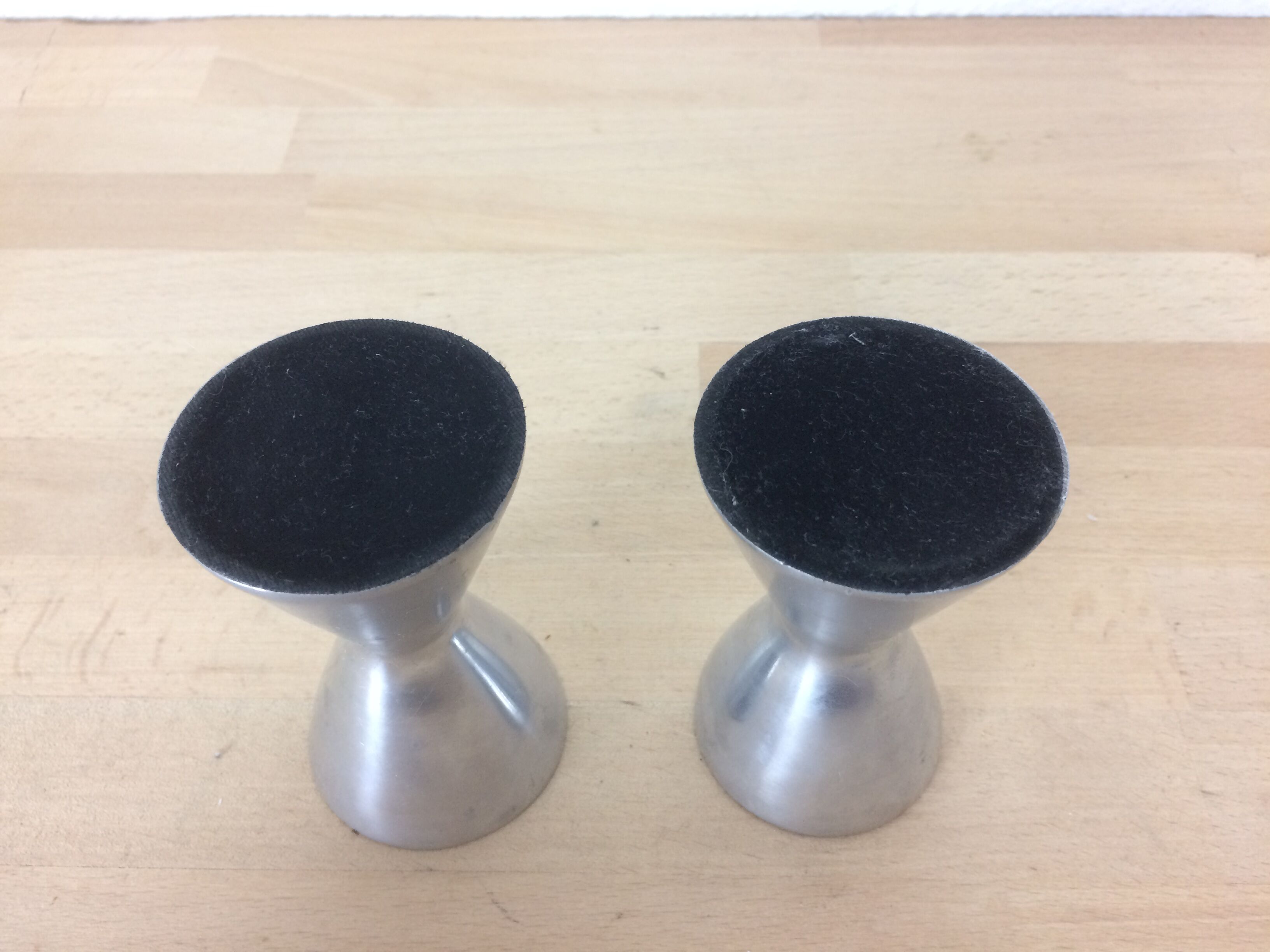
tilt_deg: -50.6
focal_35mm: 29
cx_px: 635
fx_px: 1064
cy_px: 476
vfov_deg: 48.2
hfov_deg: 61.7
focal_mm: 4.15
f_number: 2.2
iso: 80
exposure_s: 1/33
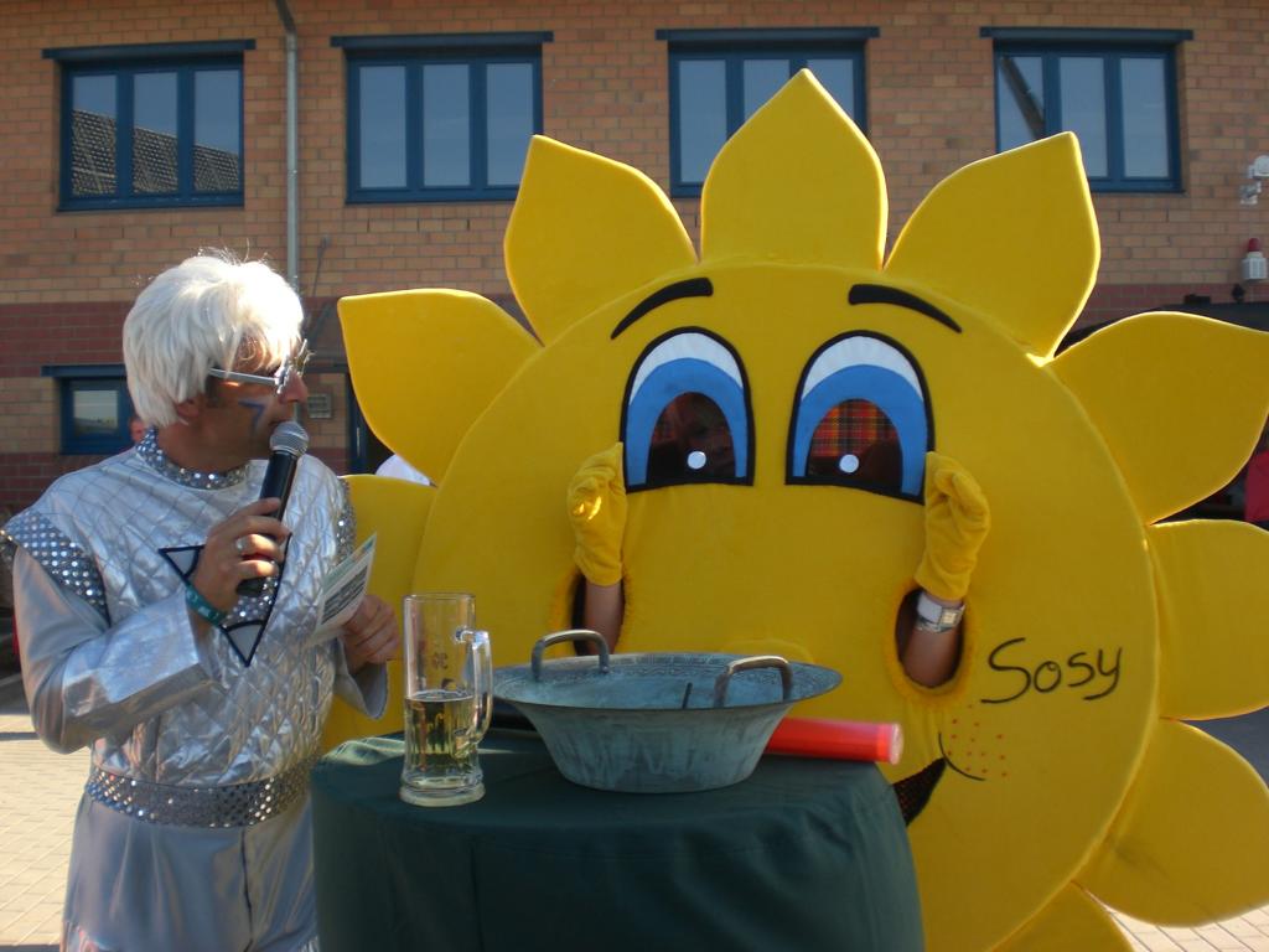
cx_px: 634
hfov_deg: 49.0
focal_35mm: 38
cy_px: 476
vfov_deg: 37.7
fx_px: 1393
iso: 50
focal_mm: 6.3
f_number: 3.1
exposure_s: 1/320
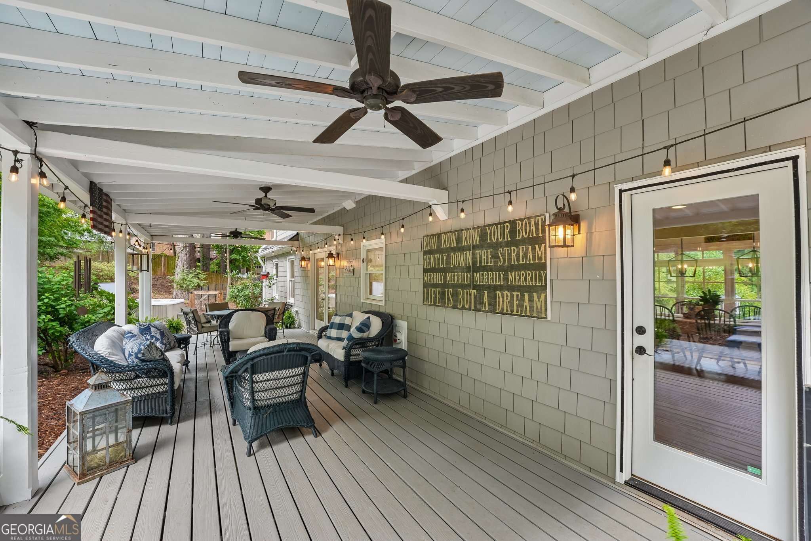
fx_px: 315
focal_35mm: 14
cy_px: 270
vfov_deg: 81.2
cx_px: 406
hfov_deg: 104.3
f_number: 8
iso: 320
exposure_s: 1/40
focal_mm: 14
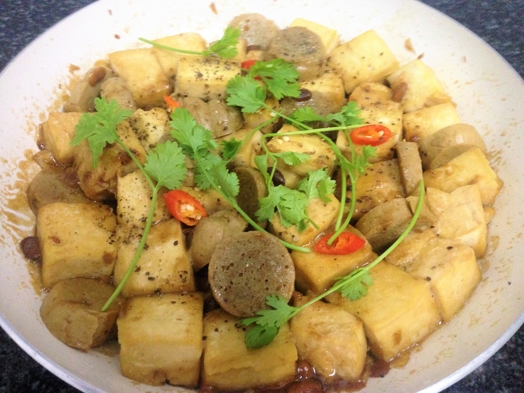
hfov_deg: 55.4
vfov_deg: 42.9
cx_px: 262
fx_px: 500
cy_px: 196
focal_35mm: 33
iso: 320
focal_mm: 4.12
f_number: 2.4
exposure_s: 1/20
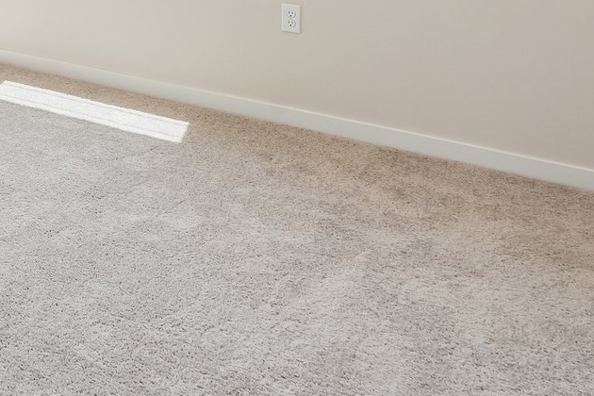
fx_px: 858
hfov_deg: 30.5
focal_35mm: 52
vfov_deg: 21.4
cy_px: -214
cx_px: -170
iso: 125
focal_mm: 16
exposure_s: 1/30
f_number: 8
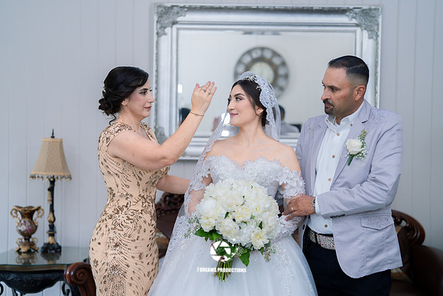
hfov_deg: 39.6
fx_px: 615
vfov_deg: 27.0
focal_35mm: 50
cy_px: 148
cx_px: 222
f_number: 2
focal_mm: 50
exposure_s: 1/200
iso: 640
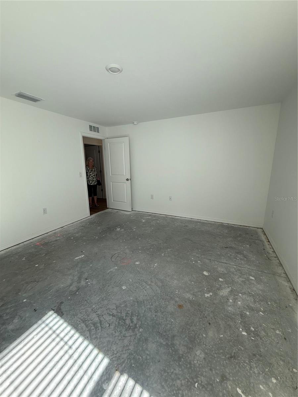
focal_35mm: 14
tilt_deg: -10.6
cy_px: 198
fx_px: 161
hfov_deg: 85.7
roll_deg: +1.3
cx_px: 149
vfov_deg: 102.1
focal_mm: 2.22
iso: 80
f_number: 2.2
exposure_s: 1/99
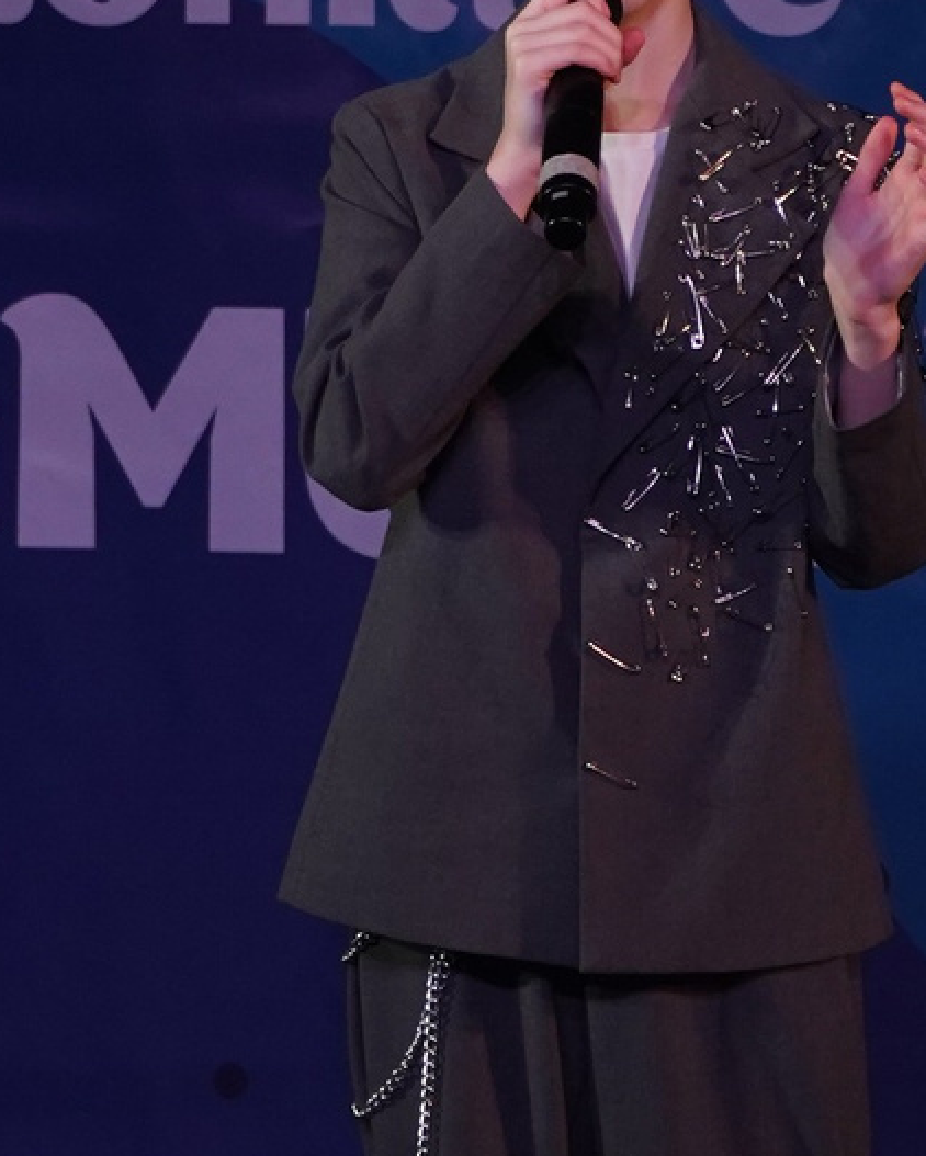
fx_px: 22152
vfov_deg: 3.0
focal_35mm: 647
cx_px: 882
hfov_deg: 2.4
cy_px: 499
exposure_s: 1/400
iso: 1600
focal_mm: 142
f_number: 5
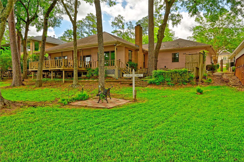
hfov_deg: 73.8
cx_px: 122
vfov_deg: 53.1
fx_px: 163
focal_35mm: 24
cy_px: 81
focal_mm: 24
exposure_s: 1/200
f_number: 8
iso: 400
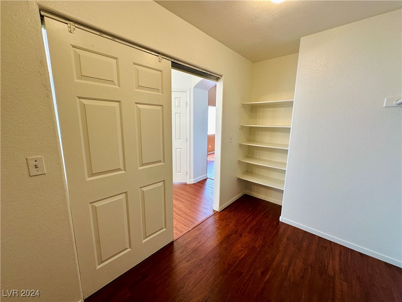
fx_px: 163
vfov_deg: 85.7
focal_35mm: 14
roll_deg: -0.5
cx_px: 201
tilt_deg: -10.1
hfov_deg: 102.1
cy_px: 151
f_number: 2.2
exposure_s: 1/120
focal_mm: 2.22
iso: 125
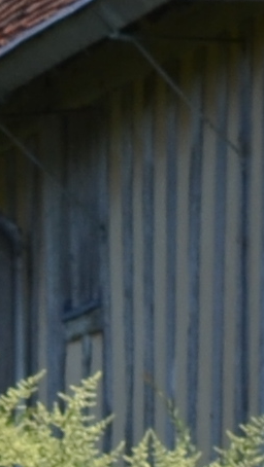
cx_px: -320
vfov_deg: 2.4
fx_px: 10885
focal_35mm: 876
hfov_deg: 1.4
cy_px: 1566
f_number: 8
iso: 100
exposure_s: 1/250
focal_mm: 55
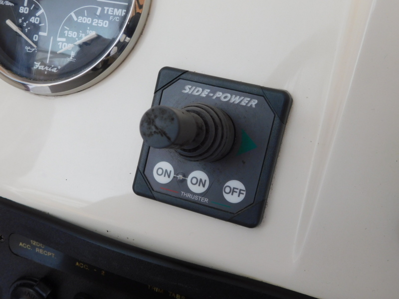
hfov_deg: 46.8
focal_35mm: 40
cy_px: 150
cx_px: 200
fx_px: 461
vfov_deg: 36.0
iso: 180
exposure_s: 1/30
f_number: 3.6
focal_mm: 7.1
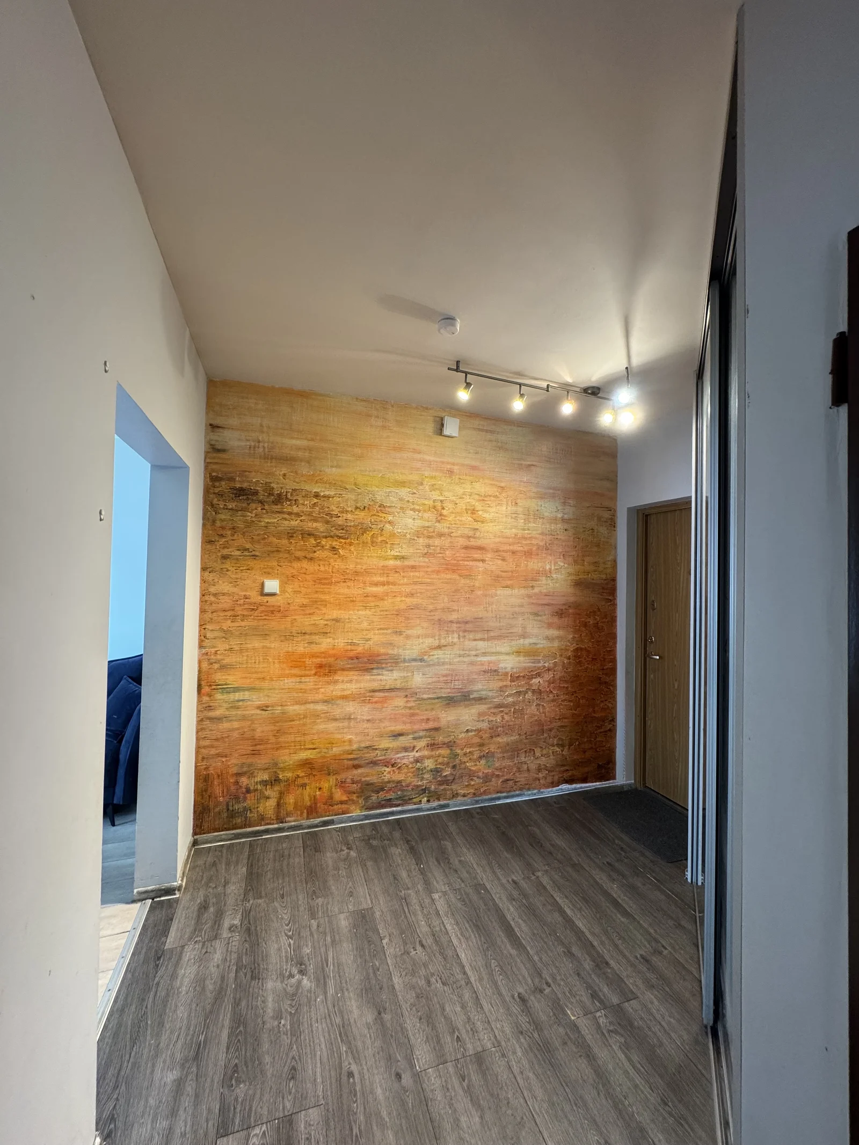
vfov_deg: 102.1
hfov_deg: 85.7
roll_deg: -0.9
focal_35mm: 14
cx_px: 430
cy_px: 572
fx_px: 463
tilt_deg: +1.8
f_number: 2.2
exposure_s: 1/50
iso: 250
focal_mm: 2.22
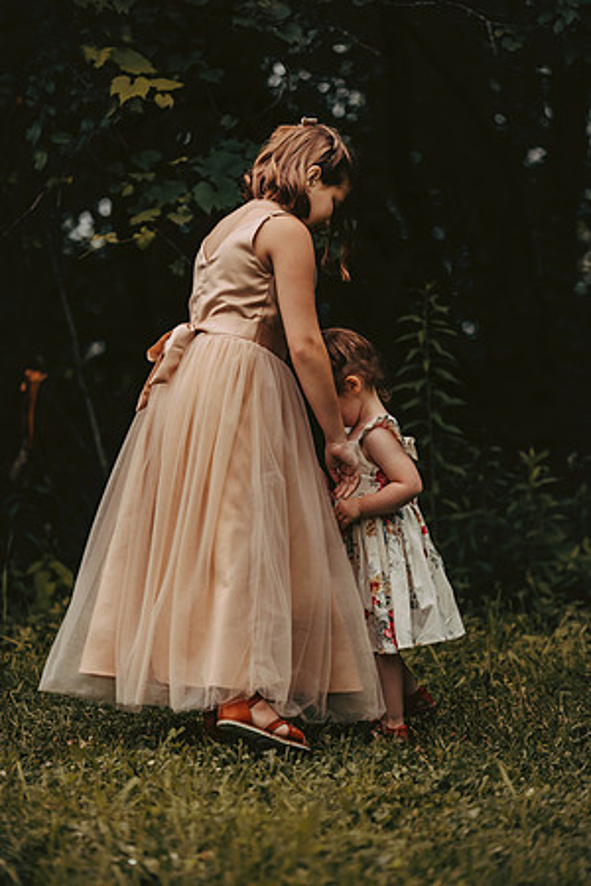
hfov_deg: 10.5
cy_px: 443
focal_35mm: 130
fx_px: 3201
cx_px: 296
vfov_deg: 15.8
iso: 640
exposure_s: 1/3200
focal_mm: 130
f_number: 2.8
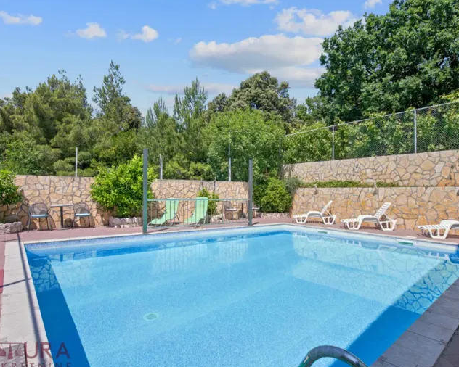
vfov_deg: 70.8
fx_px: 258
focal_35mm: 19
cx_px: 243
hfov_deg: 83.2
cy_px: 192
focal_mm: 16
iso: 100
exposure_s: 1/200
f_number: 7.1
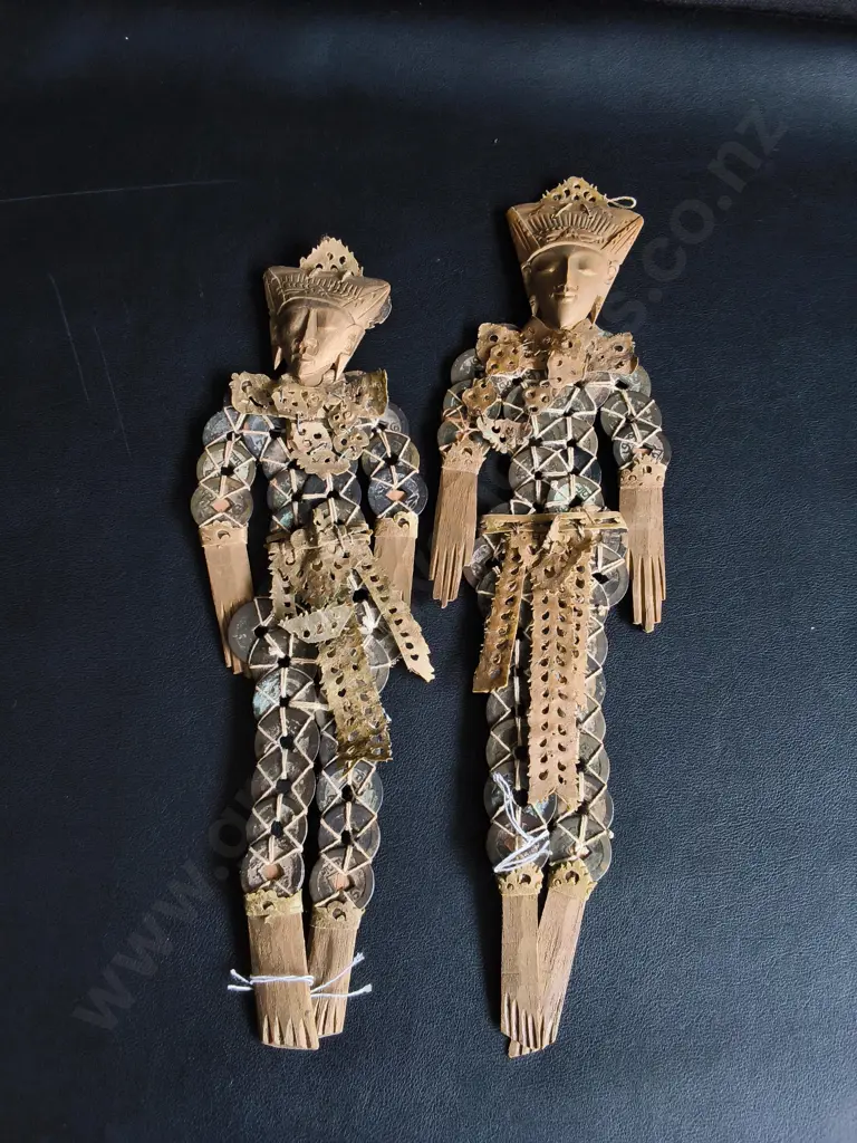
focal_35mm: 27
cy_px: 572
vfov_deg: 65.3
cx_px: 428
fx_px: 891
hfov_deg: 51.4
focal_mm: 2.87
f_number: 2
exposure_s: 1/100
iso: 125
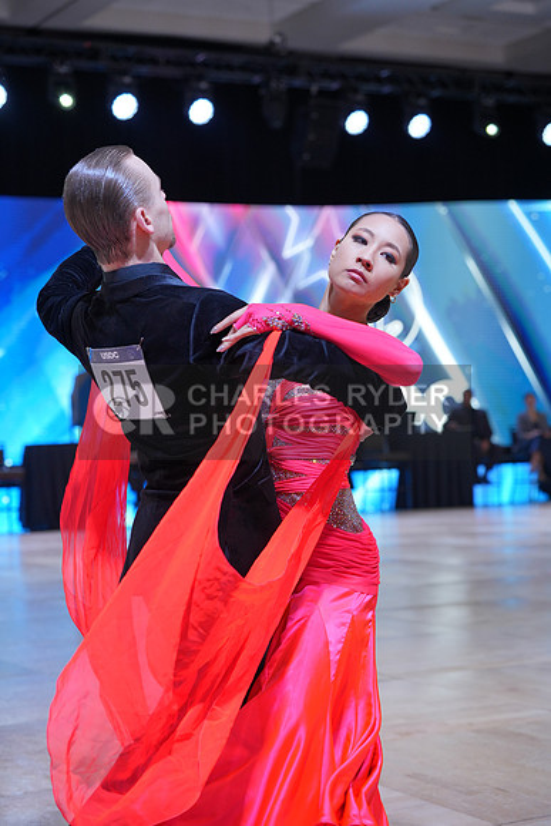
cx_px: 276
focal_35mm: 70
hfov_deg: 19.5
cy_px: 413
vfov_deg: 28.8
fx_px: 1606
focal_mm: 70
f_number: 4
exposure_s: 1/400
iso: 800
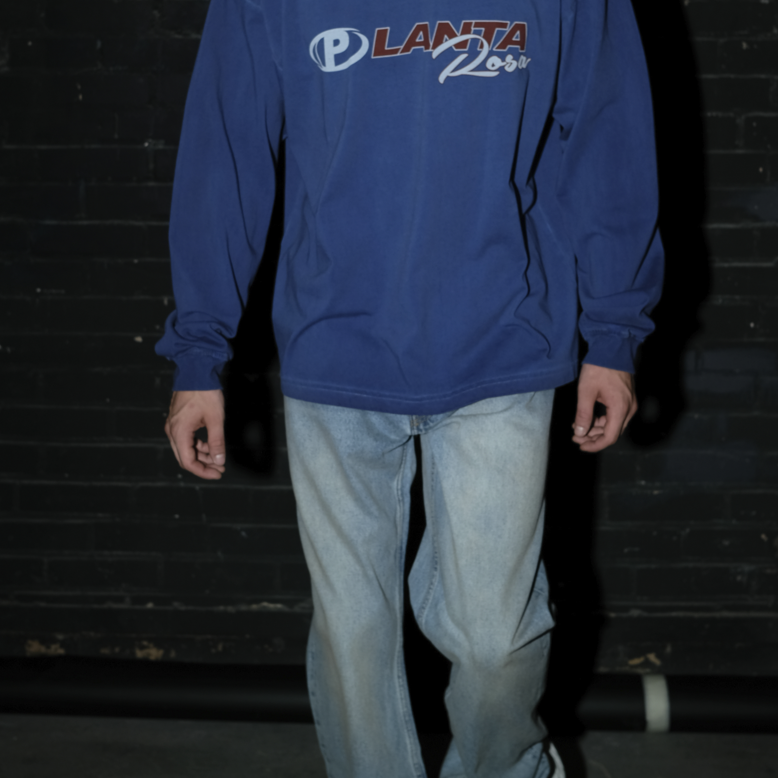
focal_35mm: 57
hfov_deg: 30.0
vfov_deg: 29.9
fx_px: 1449
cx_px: 417
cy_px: 293
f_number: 4
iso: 100
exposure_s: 1/125
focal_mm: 23
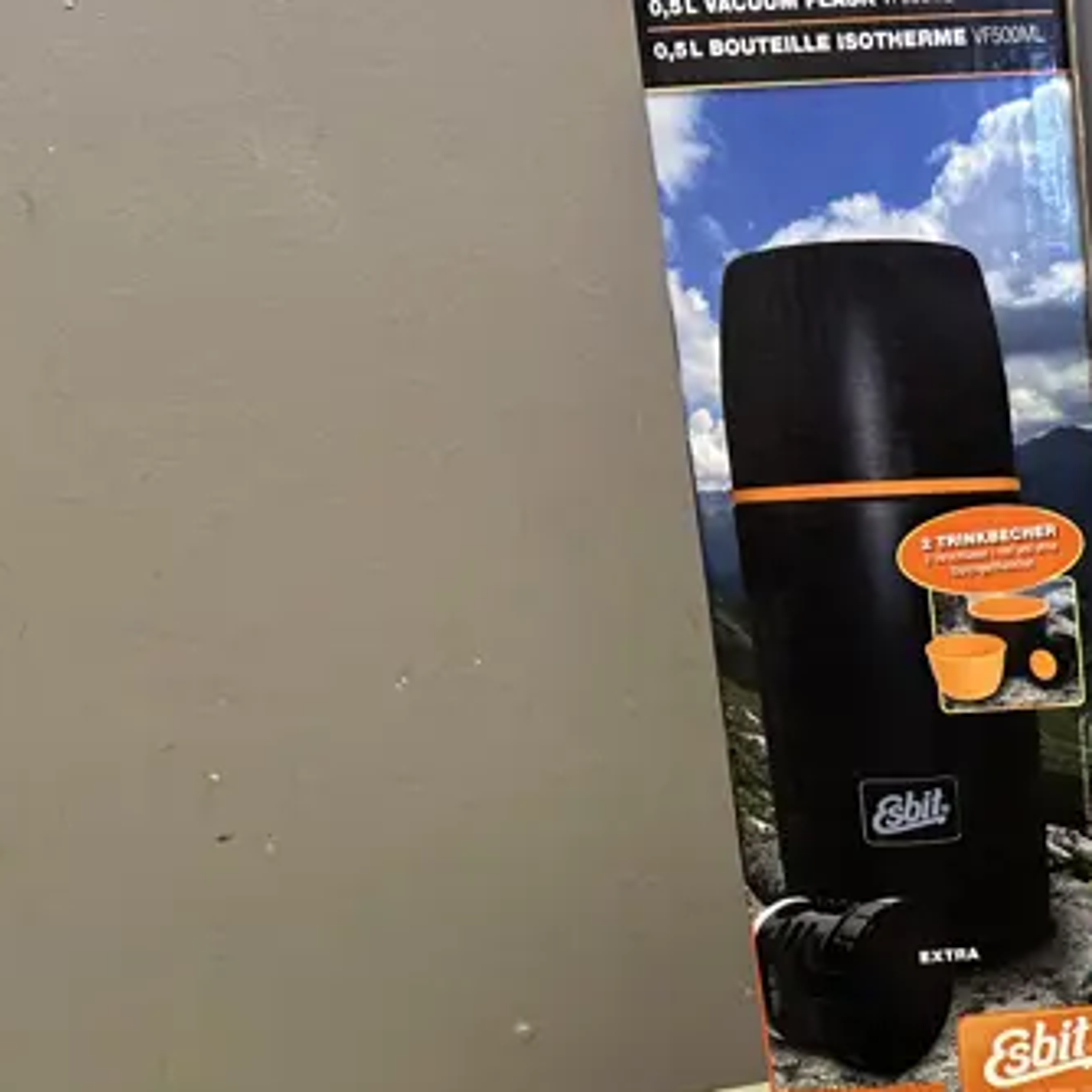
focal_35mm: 65
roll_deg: -1.4
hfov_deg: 24.0
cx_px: 1324
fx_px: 2320
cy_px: 978
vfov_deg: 25.7
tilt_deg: -25.2
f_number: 1.78
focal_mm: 6.86
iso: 160
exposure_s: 1/100
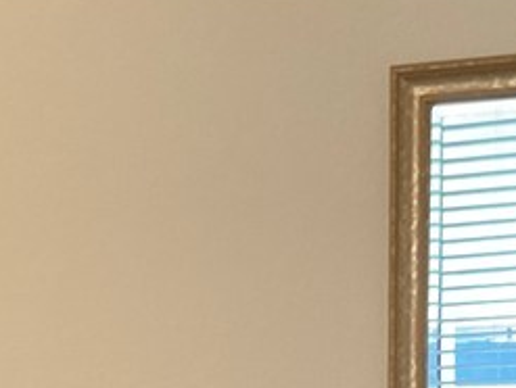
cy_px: 789
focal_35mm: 120
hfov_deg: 16.4
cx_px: 180
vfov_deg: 11.2
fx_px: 1791
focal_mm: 3
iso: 200
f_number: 1.8
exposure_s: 1/40
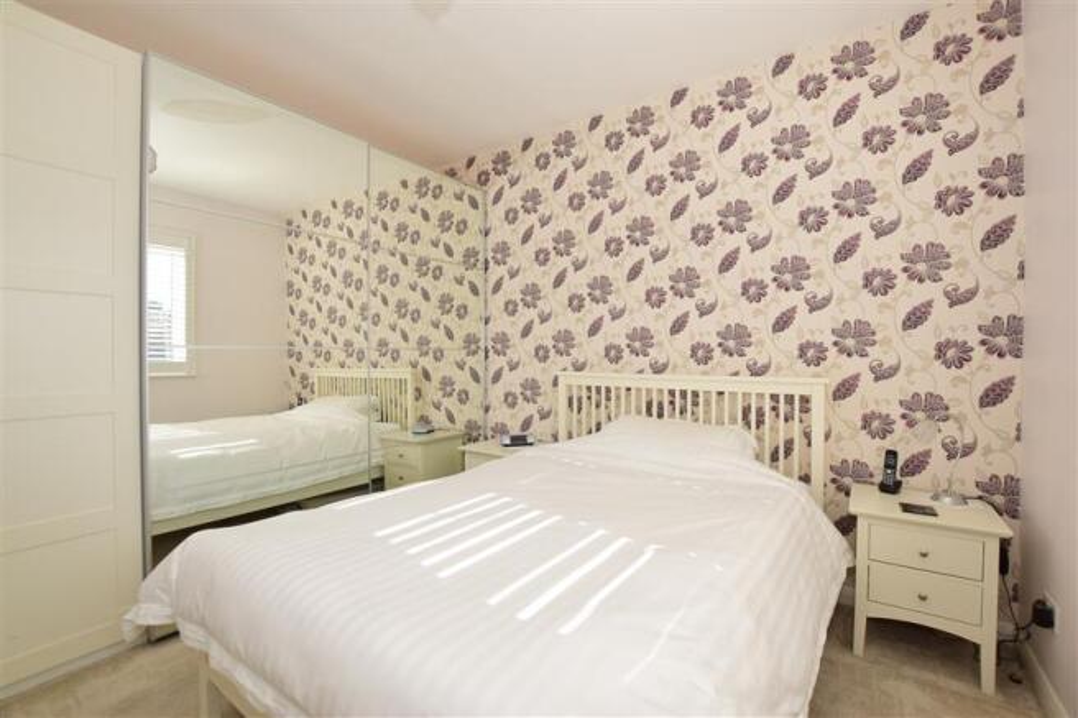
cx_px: 539
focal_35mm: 15
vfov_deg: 77.3
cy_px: 359
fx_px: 449
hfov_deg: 100.4
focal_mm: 10
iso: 200
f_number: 7.1
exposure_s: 1/125
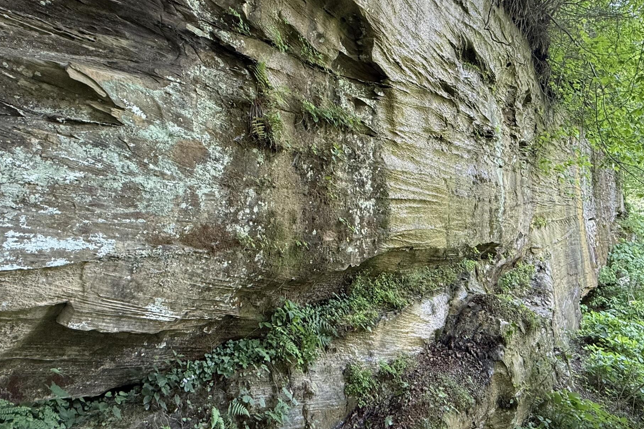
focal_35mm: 24
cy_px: 169
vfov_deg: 52.7
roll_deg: +0.2
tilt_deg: +7.4
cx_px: 441
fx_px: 429
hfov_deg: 71.1
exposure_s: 1/99
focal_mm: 2.22
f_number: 2.2
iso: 125
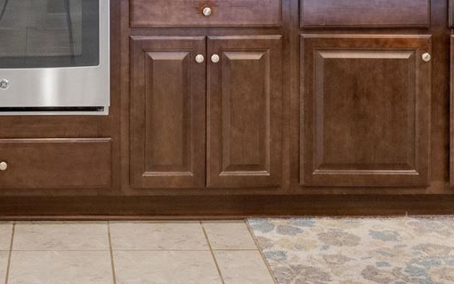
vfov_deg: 13.4
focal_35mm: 92
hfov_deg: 22.1
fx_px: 1139
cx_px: 69
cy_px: -142
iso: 400
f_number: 11
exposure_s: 1/3
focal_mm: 15
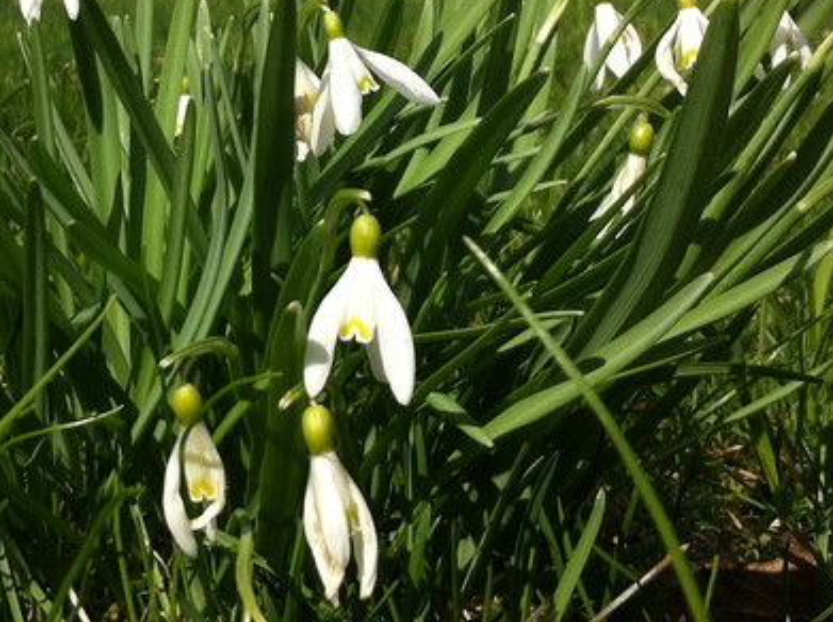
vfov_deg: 16.5
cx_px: 290
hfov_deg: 22.7
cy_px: -80
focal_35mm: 86
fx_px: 2066
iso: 80
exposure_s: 1/1885
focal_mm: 3.85
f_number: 2.8
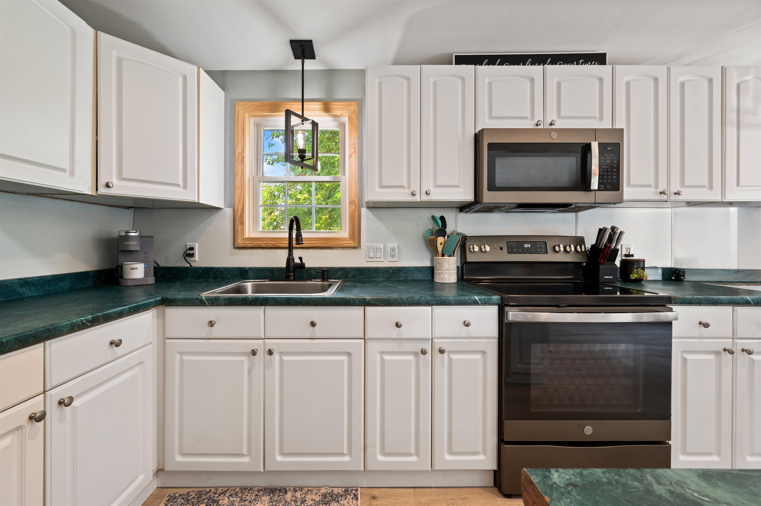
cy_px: 253
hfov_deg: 104.3
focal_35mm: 14
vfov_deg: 81.1
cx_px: 380
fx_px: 296
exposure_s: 1/6
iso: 400
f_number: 9
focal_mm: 14
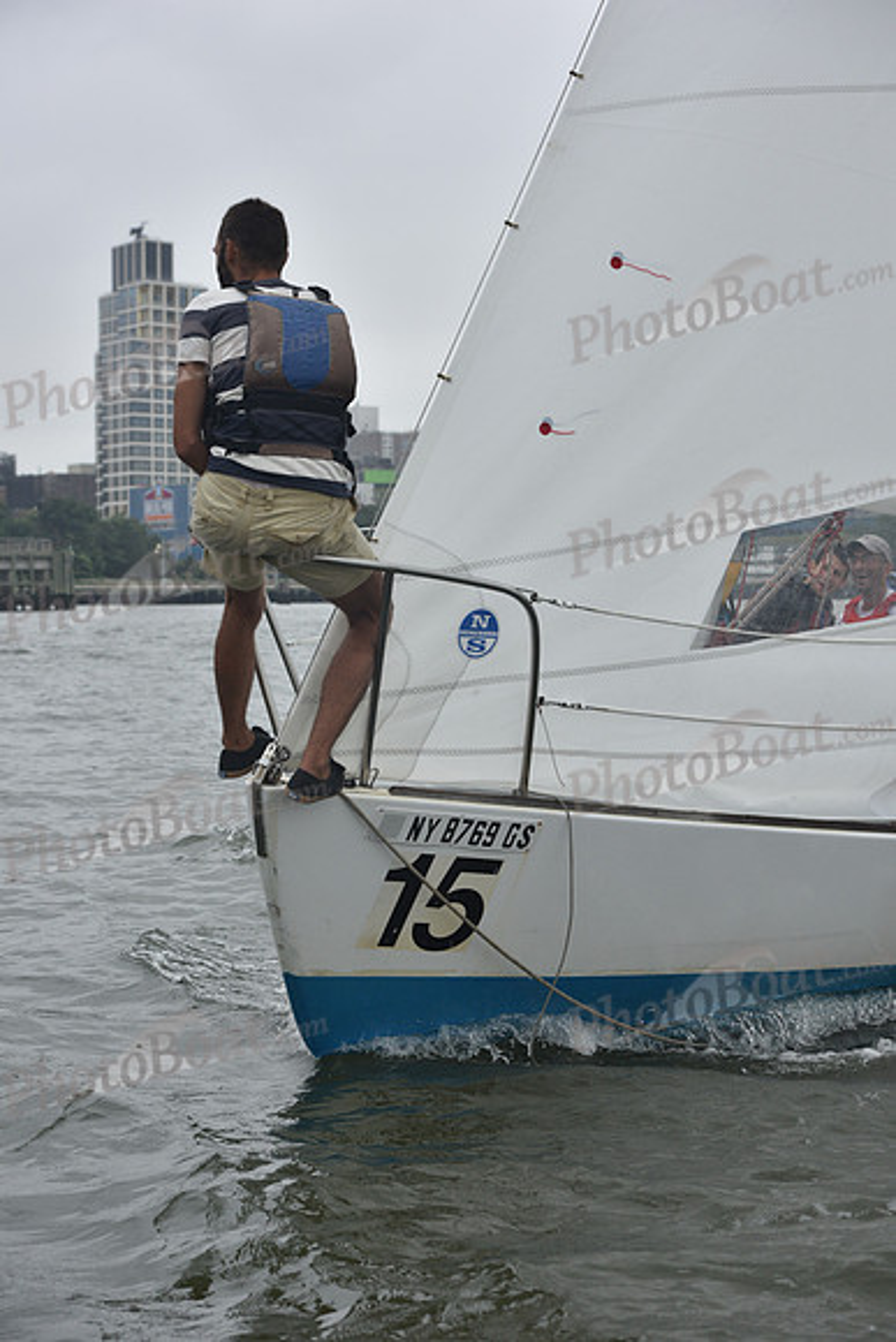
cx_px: 448
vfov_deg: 27.0
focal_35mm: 75
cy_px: 671
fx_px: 2798
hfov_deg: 18.2
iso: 400
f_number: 6.3
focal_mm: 75
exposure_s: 1/800
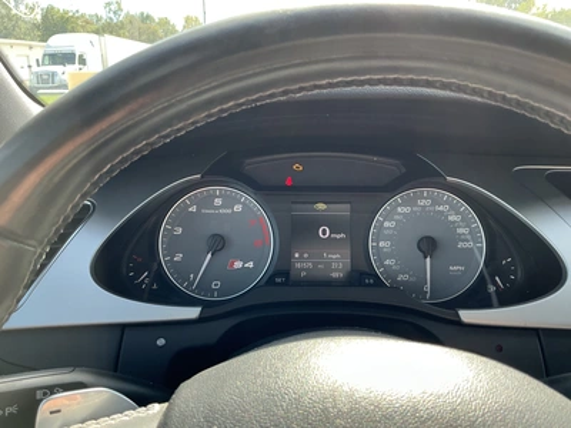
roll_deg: +2.0
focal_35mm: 28
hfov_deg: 63.4
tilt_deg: -16.8
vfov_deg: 49.7
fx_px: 462
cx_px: 286
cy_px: 214
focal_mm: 3
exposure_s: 1/122
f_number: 1.8
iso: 32
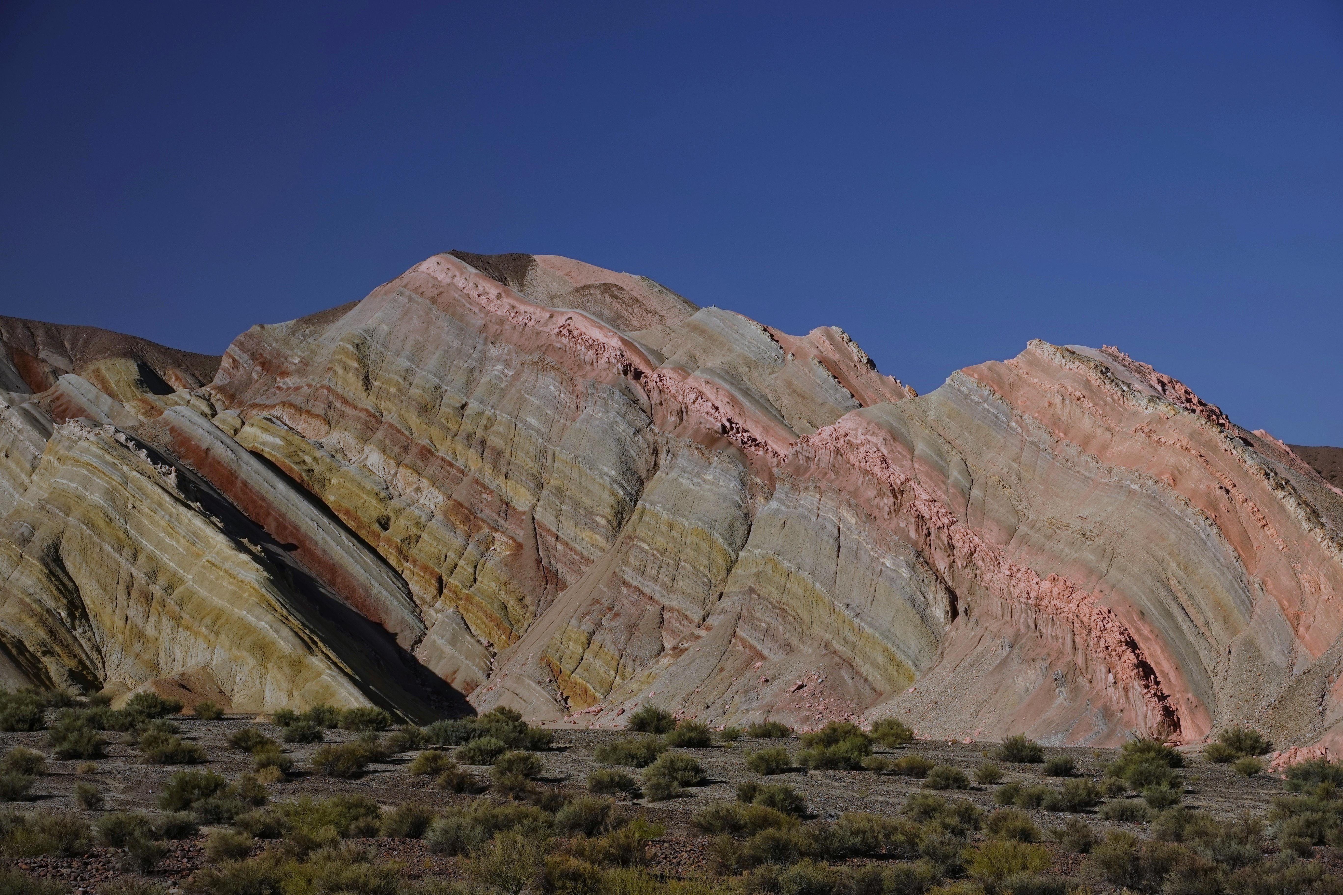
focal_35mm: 85
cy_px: 448
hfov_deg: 23.9
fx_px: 3171
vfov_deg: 16.1
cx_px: 672
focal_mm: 31.33
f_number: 4.5
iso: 100
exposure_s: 1/1000
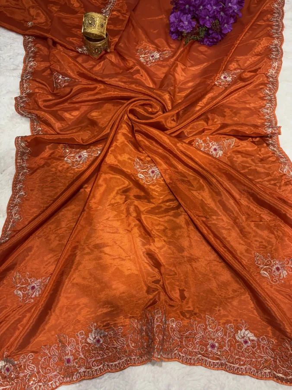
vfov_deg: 67.3
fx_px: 292
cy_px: 195
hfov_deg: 53.1
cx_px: 146
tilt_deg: -67.5
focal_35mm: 26
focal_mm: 5.96
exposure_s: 1/100
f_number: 1.6
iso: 32
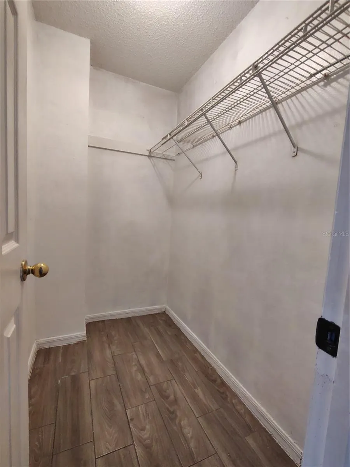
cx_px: 175
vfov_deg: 94.5
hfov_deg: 78.1
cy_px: 234
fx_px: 216
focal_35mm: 16
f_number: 2.2
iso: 381
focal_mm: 2.13
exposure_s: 1/24
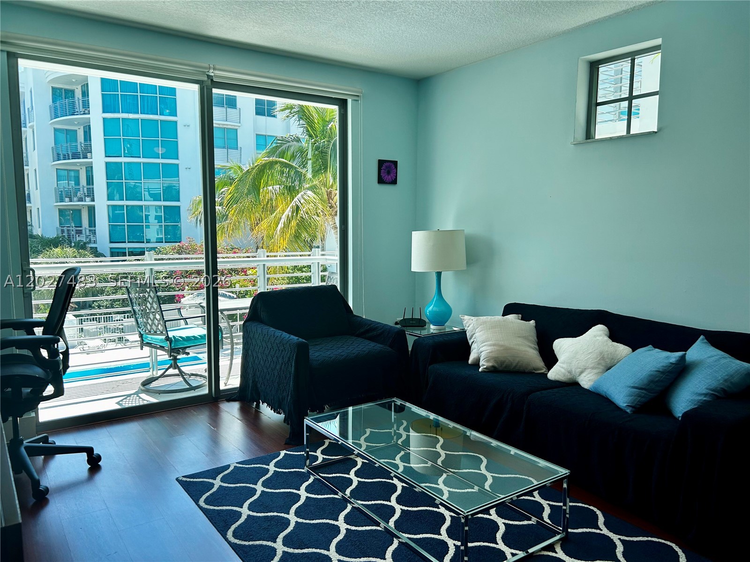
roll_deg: +0.4
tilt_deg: -6.5
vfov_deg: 53.1
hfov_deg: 67.3
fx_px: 563
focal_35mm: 26
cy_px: 281
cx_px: 375
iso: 50
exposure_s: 1/533
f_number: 1.5
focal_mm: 5.7
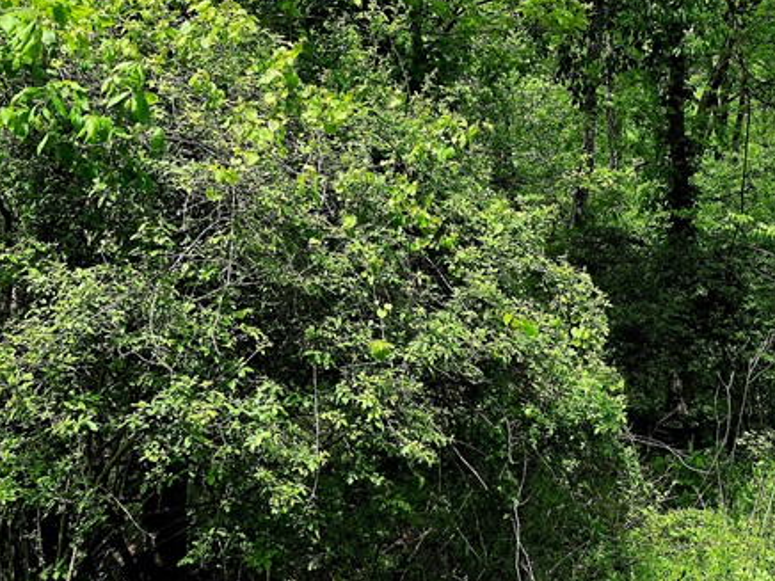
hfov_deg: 35.1
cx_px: 526
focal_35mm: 54
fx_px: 1209
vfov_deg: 27.0
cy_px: 229
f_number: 1.7
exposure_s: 1/182
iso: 16
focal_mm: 6.3
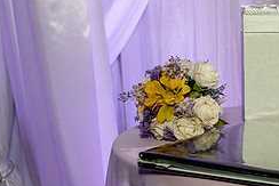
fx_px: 682
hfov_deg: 21.1
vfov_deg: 15.6
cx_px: 354
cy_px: 101
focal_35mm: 88
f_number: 2.8
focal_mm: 28
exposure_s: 1/125
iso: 200
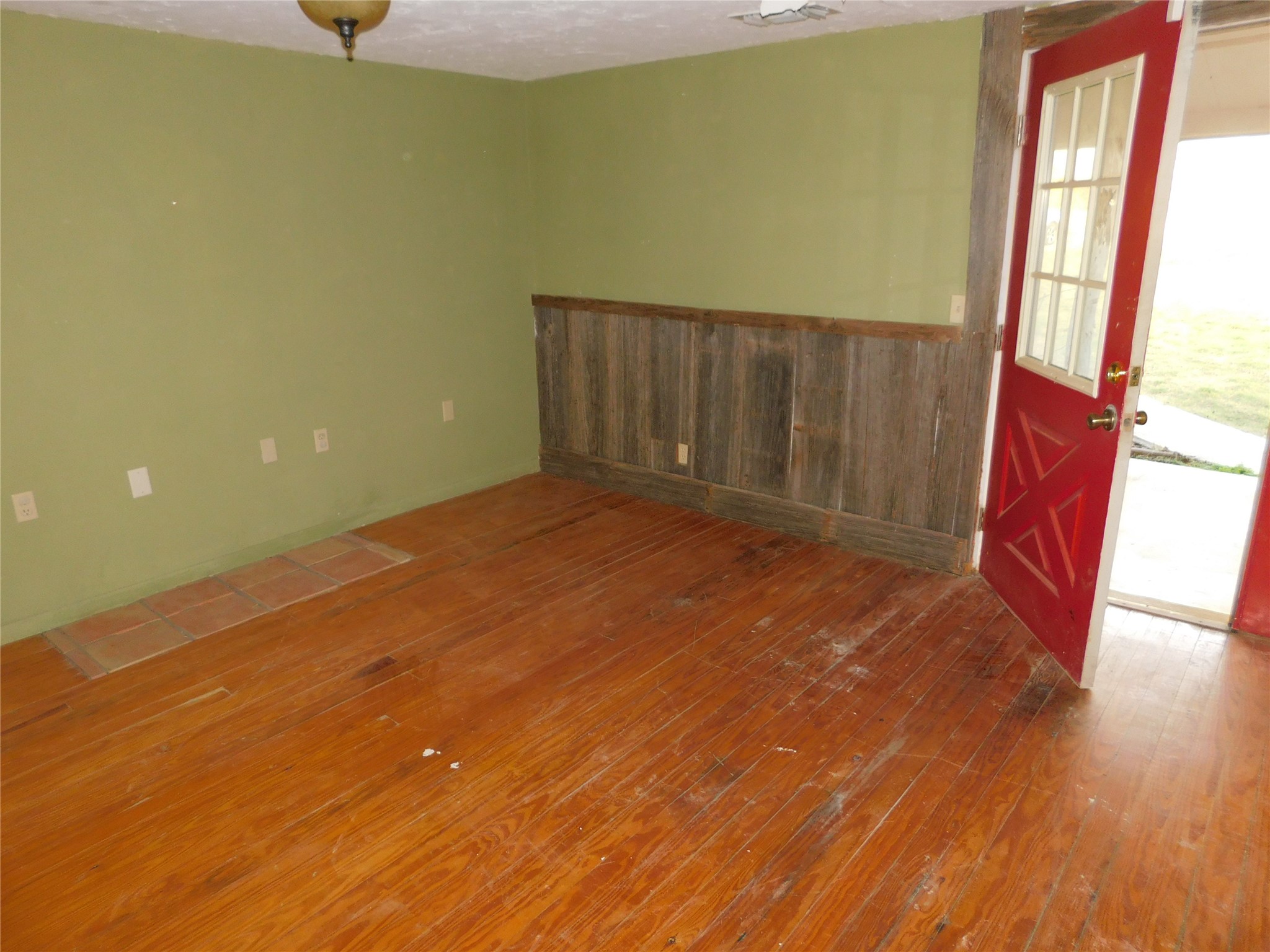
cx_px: 635
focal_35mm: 23
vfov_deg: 58.9
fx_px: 844
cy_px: 476
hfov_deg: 73.9
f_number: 3
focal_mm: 4
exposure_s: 1/30
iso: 220
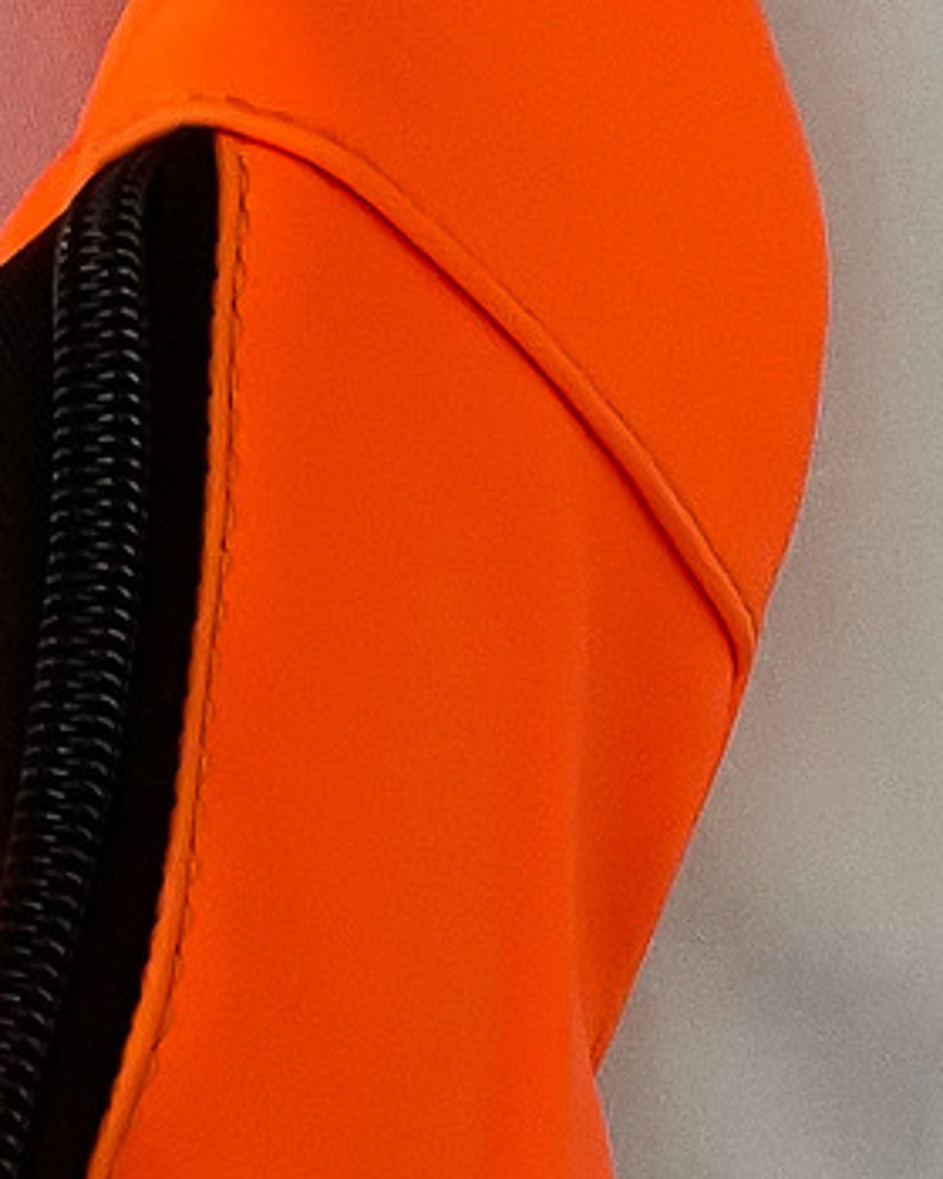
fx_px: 4675
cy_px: 1833
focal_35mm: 134
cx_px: 465
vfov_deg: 13.4
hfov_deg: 11.5
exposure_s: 1/60
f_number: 2.2
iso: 100
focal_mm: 2.71
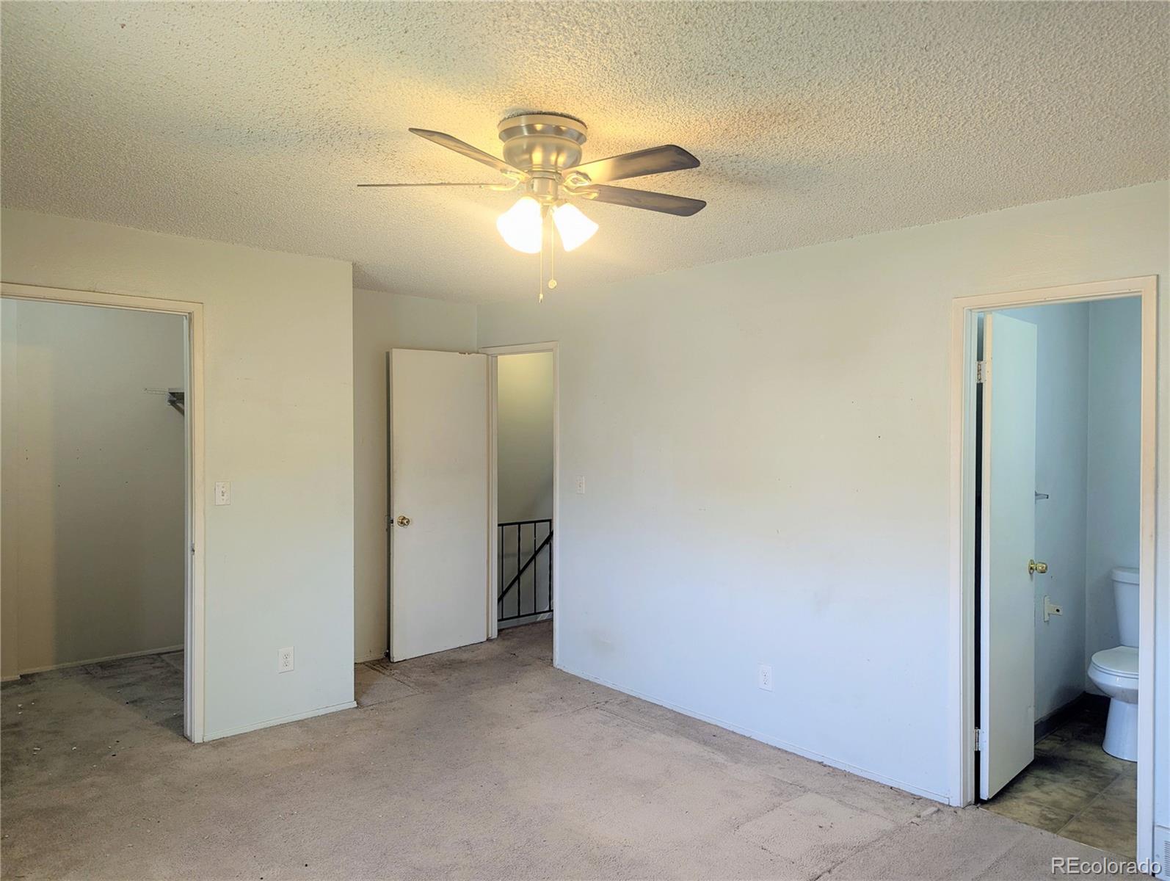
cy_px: 440
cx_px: 585
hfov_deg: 71.5
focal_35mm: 24
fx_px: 812
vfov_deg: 56.9
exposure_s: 1/30
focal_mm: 6.81
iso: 64
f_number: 1.85
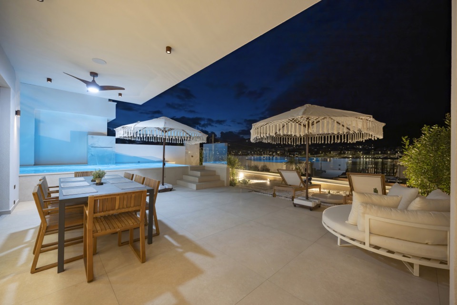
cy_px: 152
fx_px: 184
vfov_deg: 79.2
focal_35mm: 14
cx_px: 228
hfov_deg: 102.3
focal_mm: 14.5
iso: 125
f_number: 4
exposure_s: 1/20
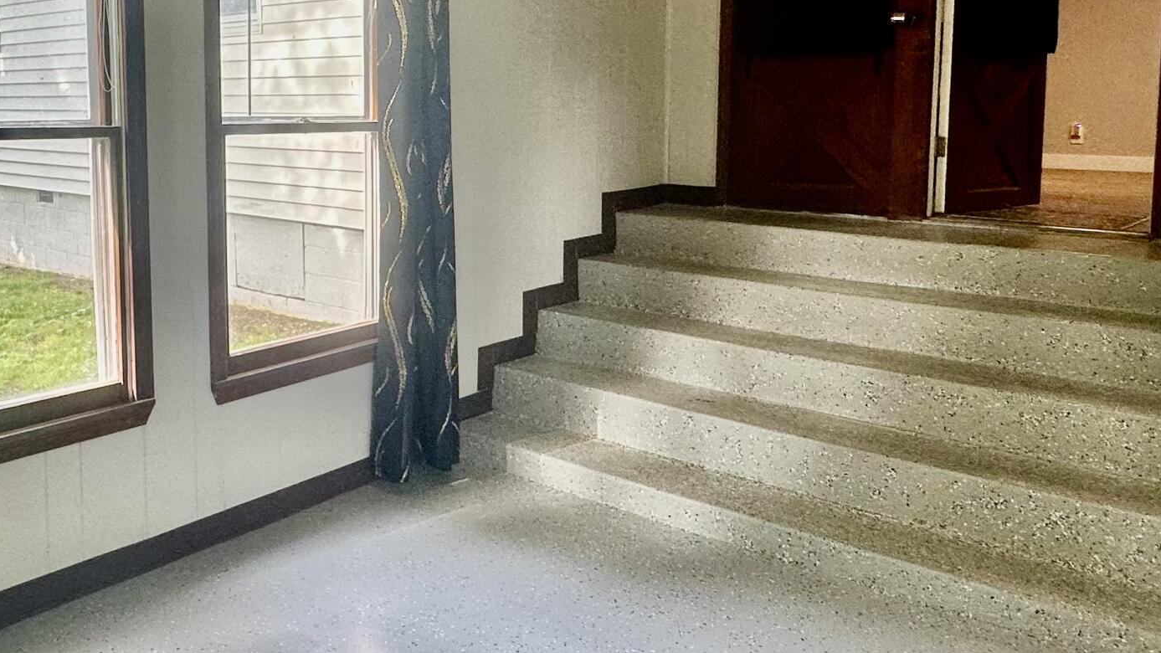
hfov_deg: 58.9
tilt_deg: -3.7
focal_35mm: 33
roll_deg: +0.1
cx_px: 449
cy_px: 190
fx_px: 1016
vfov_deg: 35.1
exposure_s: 1/120
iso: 100
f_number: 2.2
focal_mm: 2.22
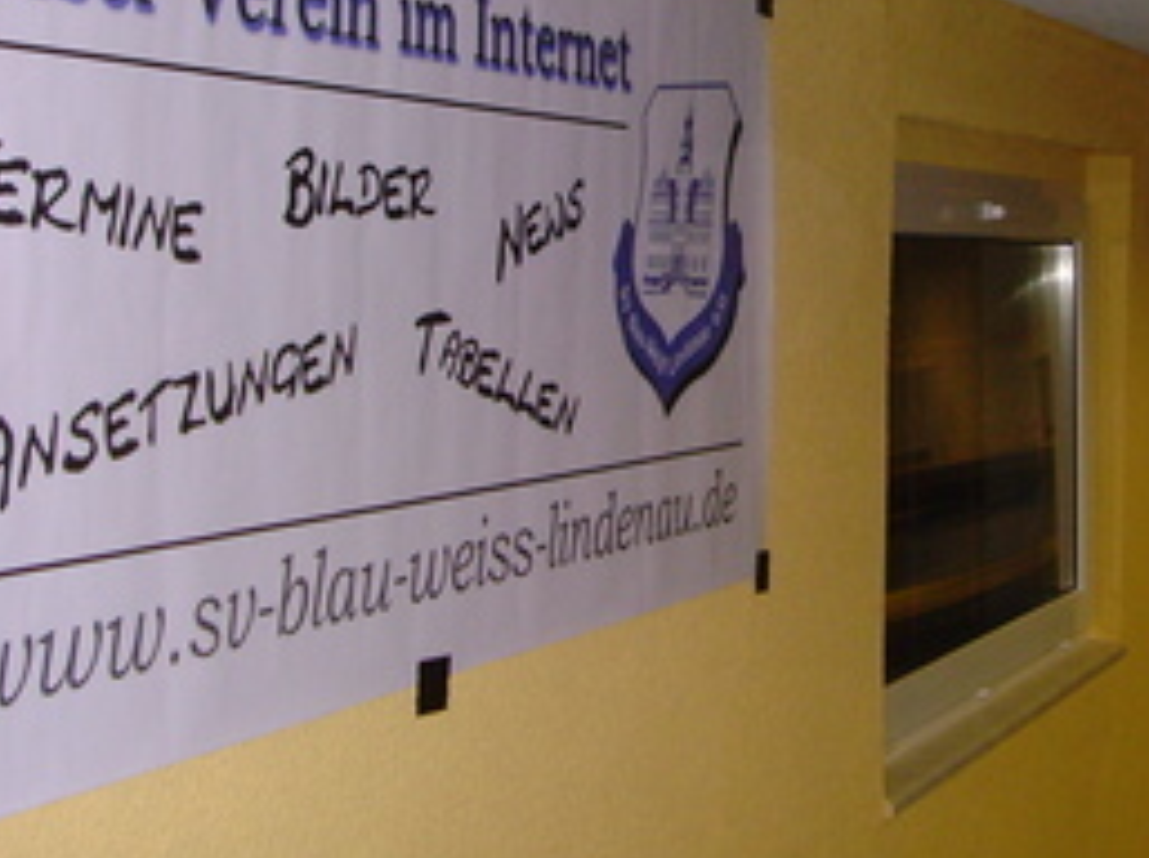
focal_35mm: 76
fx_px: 2519
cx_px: 787
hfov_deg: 25.5
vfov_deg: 19.2
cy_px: 244
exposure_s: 1/45
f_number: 3.5
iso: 200
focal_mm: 6.6
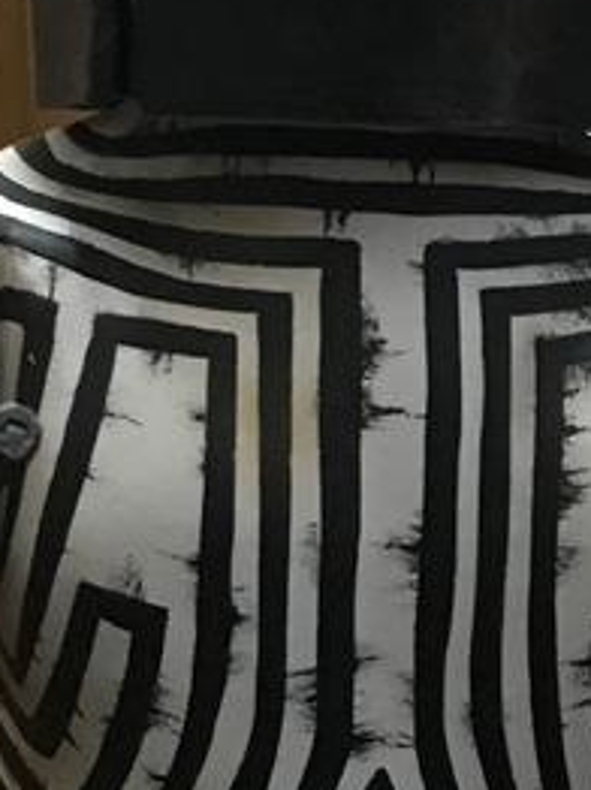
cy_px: 799
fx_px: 3033
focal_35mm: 133
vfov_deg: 14.6
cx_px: 419
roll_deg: +1.1
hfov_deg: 11.1
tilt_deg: -2.7
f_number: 2.2
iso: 64
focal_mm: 4.15
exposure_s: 1/15
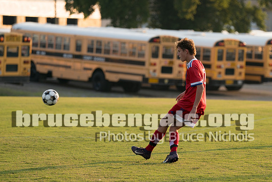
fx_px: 1738
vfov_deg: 6.0
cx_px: 191
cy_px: 93
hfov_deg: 8.9
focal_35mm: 230
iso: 320
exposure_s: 1/1250
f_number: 2.8
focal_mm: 153
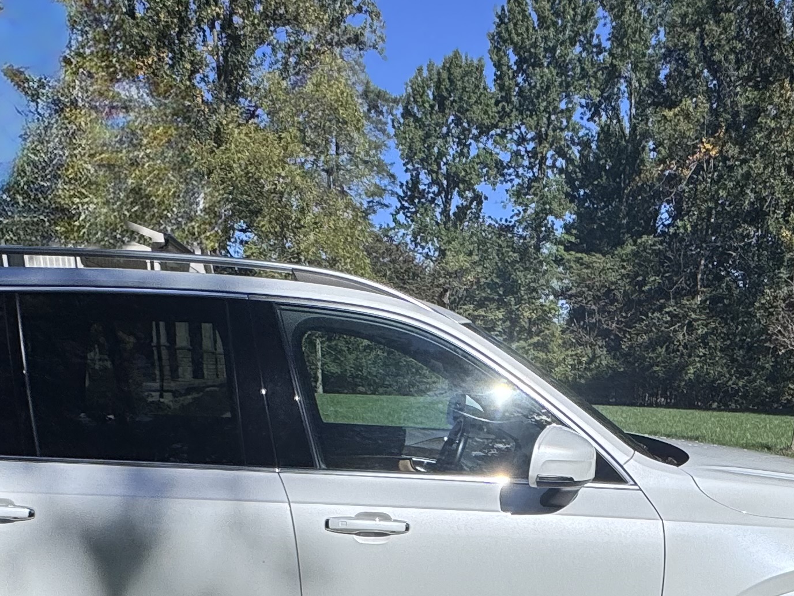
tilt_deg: -25.3
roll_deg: -0.5
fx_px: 941
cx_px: 383
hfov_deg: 45.8
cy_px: 798
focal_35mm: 41
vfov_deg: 28.2
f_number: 2.2
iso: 40
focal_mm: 2.22
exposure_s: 1/3906
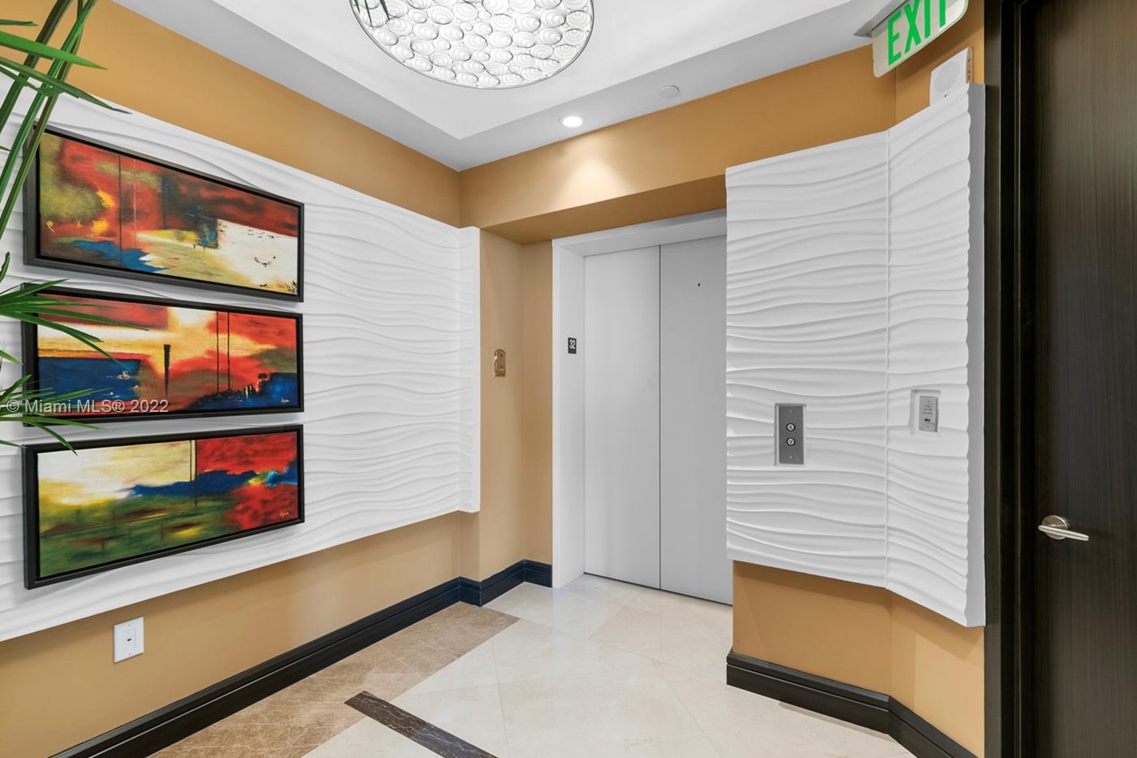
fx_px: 505
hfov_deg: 96.7
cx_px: 559
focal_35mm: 16
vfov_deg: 73.6
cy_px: 408
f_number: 8
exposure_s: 1/6
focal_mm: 14
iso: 400
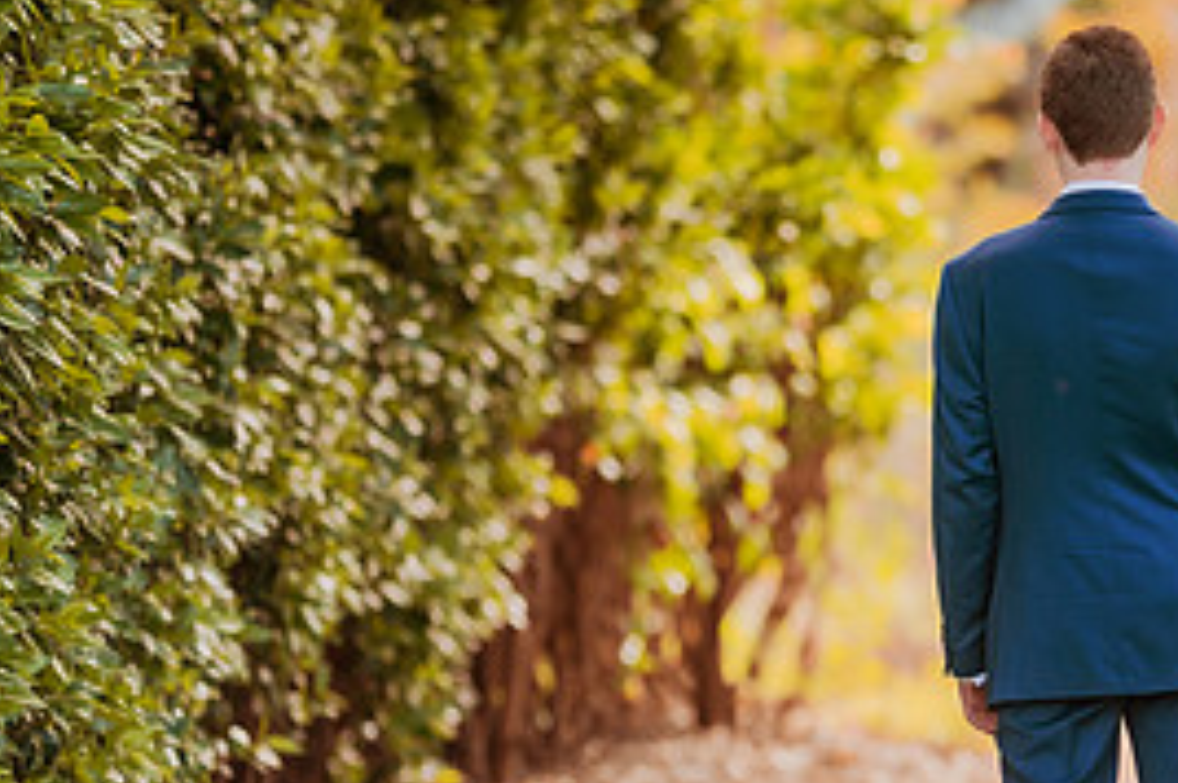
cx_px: 901
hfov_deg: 7.1
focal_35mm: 292
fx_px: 9543
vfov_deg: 4.7
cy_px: 528
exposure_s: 1/800
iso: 320
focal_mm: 135
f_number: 1.8
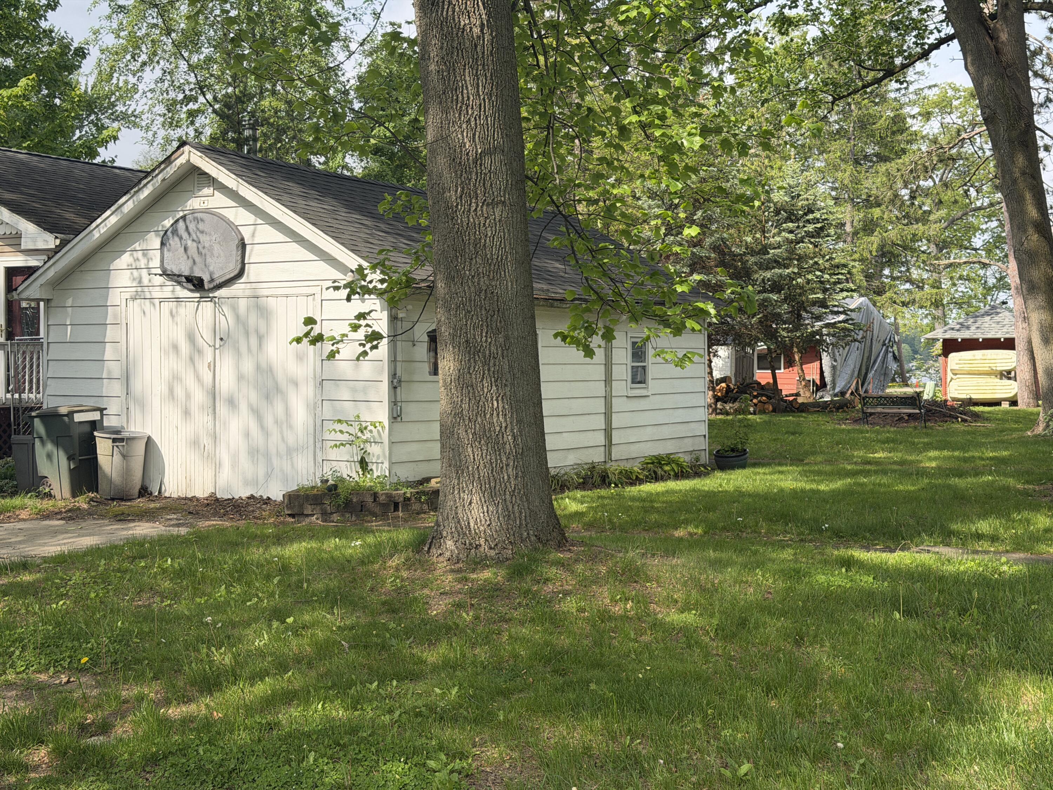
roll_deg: +0.2
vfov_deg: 30.3
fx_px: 1460
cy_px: 395
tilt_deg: -1.3
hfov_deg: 39.7
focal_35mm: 48
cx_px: 526
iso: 80
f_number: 1.78
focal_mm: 6.76
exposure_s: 1/2762
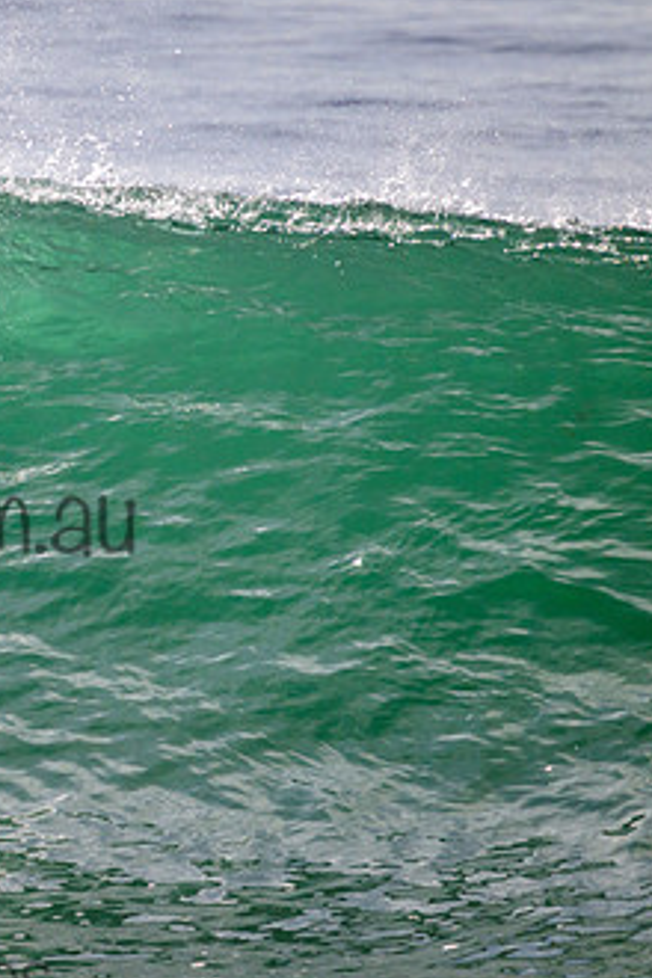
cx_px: -178
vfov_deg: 1.5
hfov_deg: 1.0
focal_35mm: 1405
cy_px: 485
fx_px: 38166
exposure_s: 1/2000
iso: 640
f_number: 11
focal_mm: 800
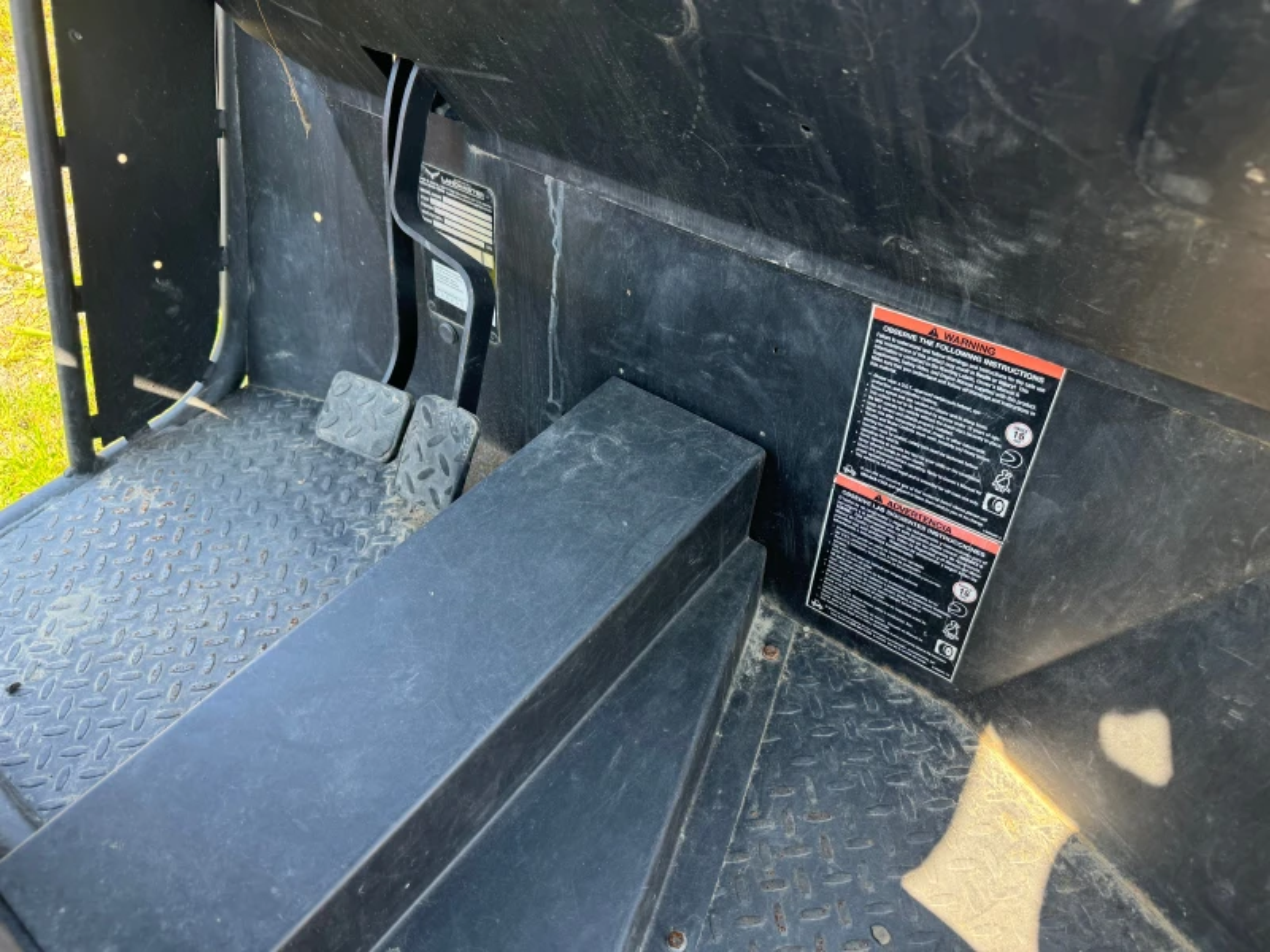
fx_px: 881
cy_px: 476
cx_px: 635
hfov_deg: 71.6
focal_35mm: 24
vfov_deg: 56.8
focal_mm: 6.76
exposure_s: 1/168
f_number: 1.78
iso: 100
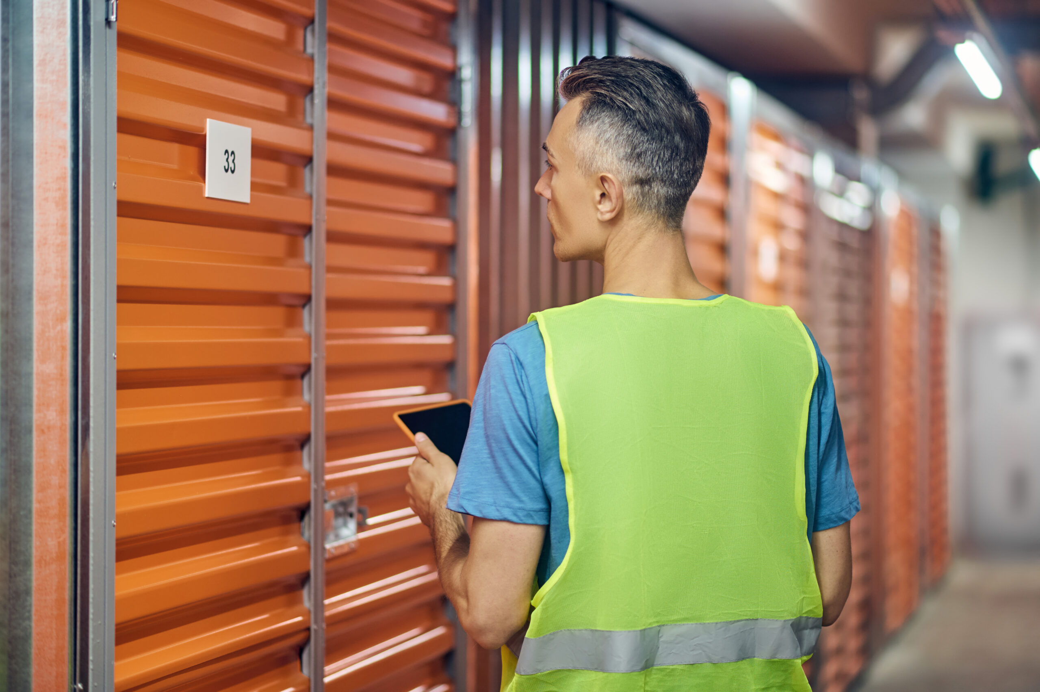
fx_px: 2454
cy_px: 346
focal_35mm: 85
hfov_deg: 23.9
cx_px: 520
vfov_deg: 16.0
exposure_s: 1/125
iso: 400
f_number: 2
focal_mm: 85
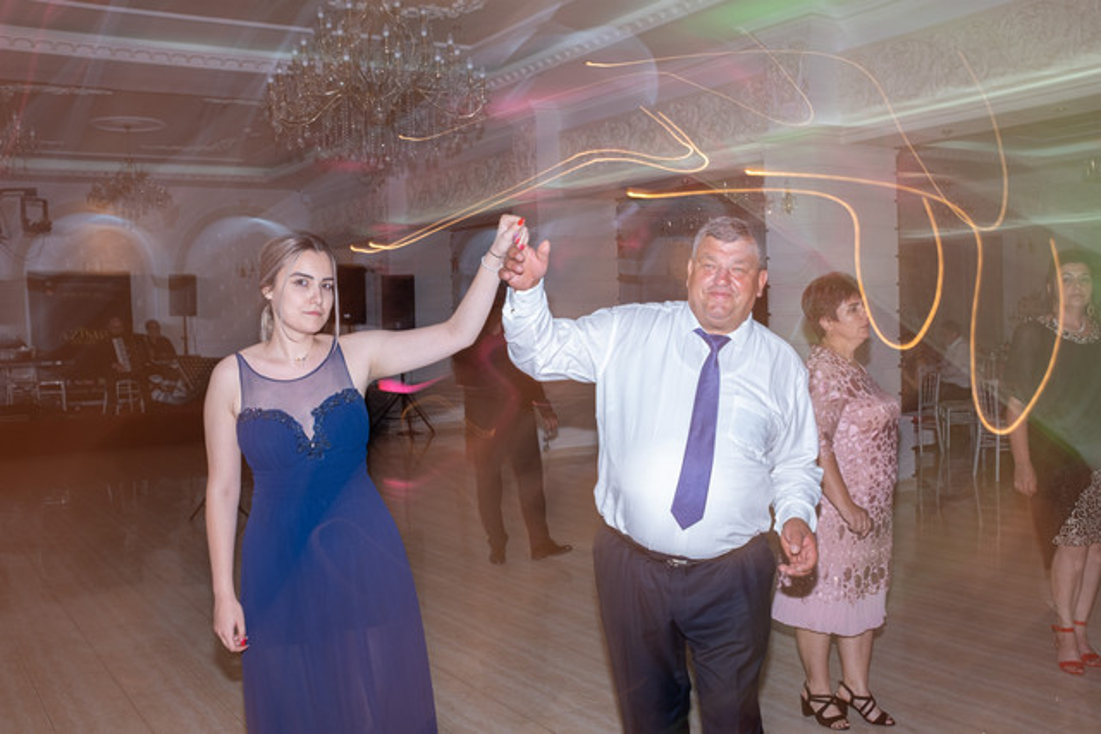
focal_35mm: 35
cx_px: 550
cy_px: 367
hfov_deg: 54.4
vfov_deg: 37.9
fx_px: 1071
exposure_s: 1/2
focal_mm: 23
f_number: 7.1
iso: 200
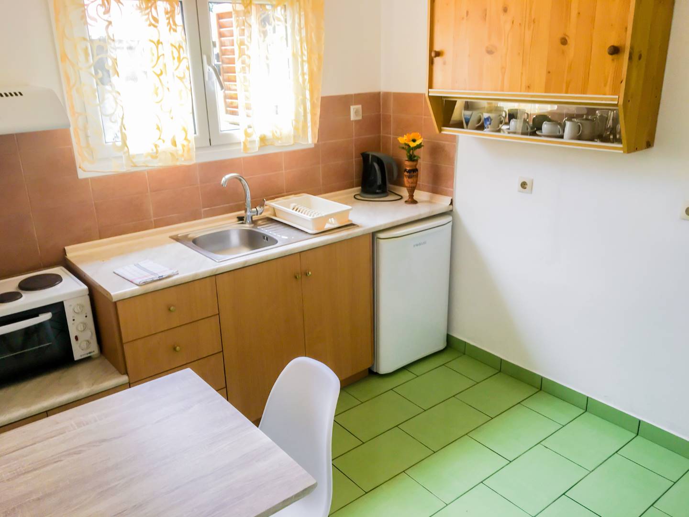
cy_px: 258
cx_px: 344
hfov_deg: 61.7
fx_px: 577
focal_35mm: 29
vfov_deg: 48.2
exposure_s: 1/100
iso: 40
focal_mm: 4.15
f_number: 2.2
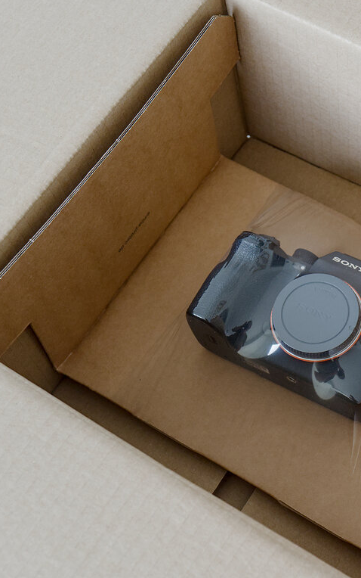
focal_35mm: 66
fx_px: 1038
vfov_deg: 31.0
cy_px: 322
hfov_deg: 19.2
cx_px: 353
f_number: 4
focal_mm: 22
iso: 800
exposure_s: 1/140
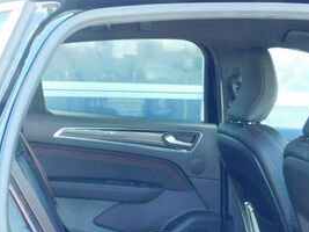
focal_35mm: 69
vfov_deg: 20.8
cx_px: 214
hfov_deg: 27.9
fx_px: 616
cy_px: 211
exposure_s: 1/30
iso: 200
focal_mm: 4
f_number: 3
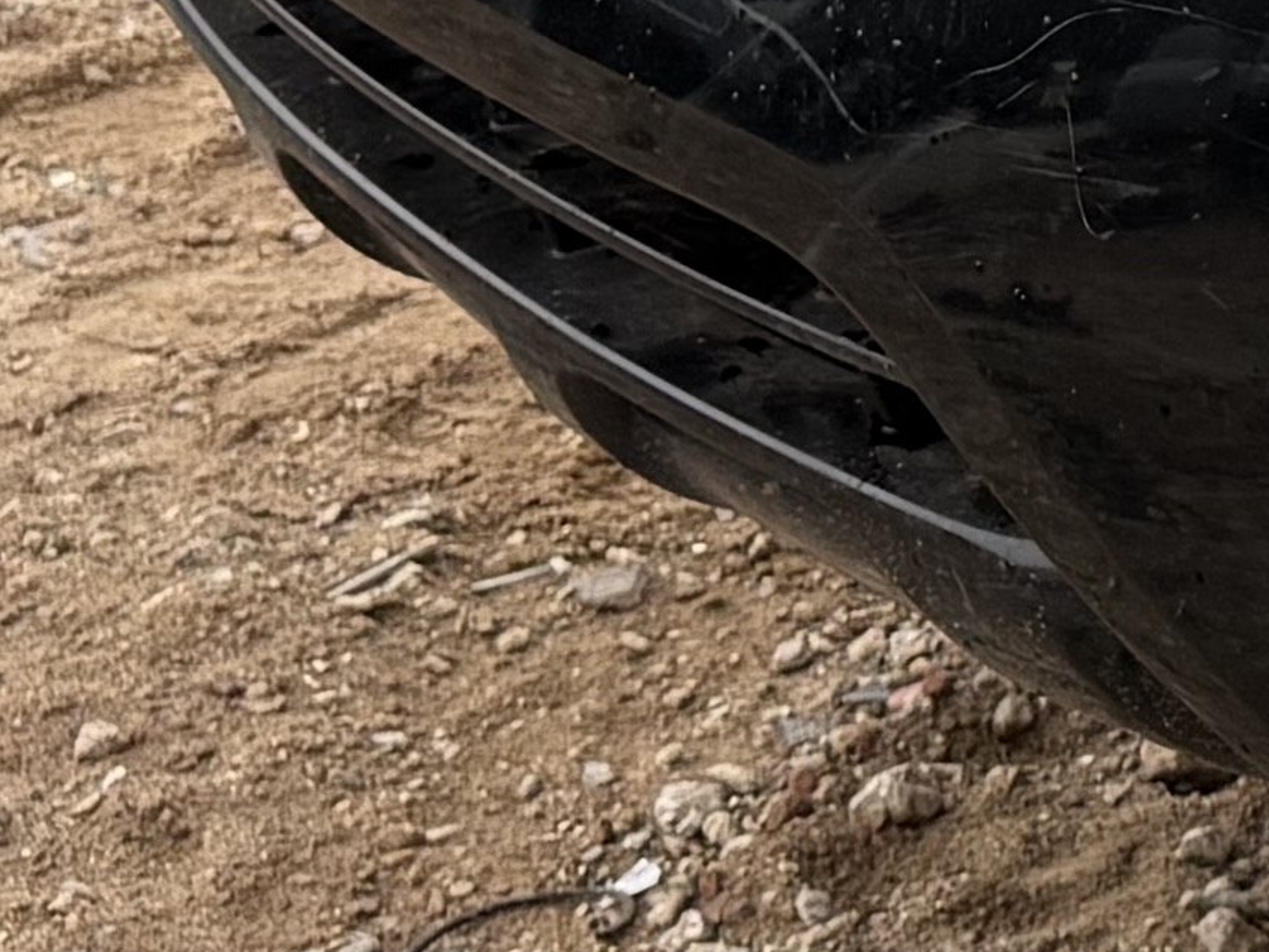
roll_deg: -6.3
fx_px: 5940
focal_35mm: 162
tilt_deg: -13.7
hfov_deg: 10.1
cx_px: 3392
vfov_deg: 8.8
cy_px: -783
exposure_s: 1/967
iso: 80
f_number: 1.78
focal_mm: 6.76
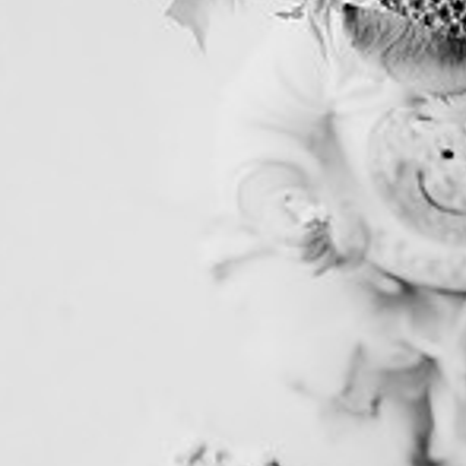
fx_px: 1980
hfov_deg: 13.4
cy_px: 365
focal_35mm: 130
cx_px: 355
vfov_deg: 13.4
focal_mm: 50
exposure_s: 1/640
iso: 640
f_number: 1.8
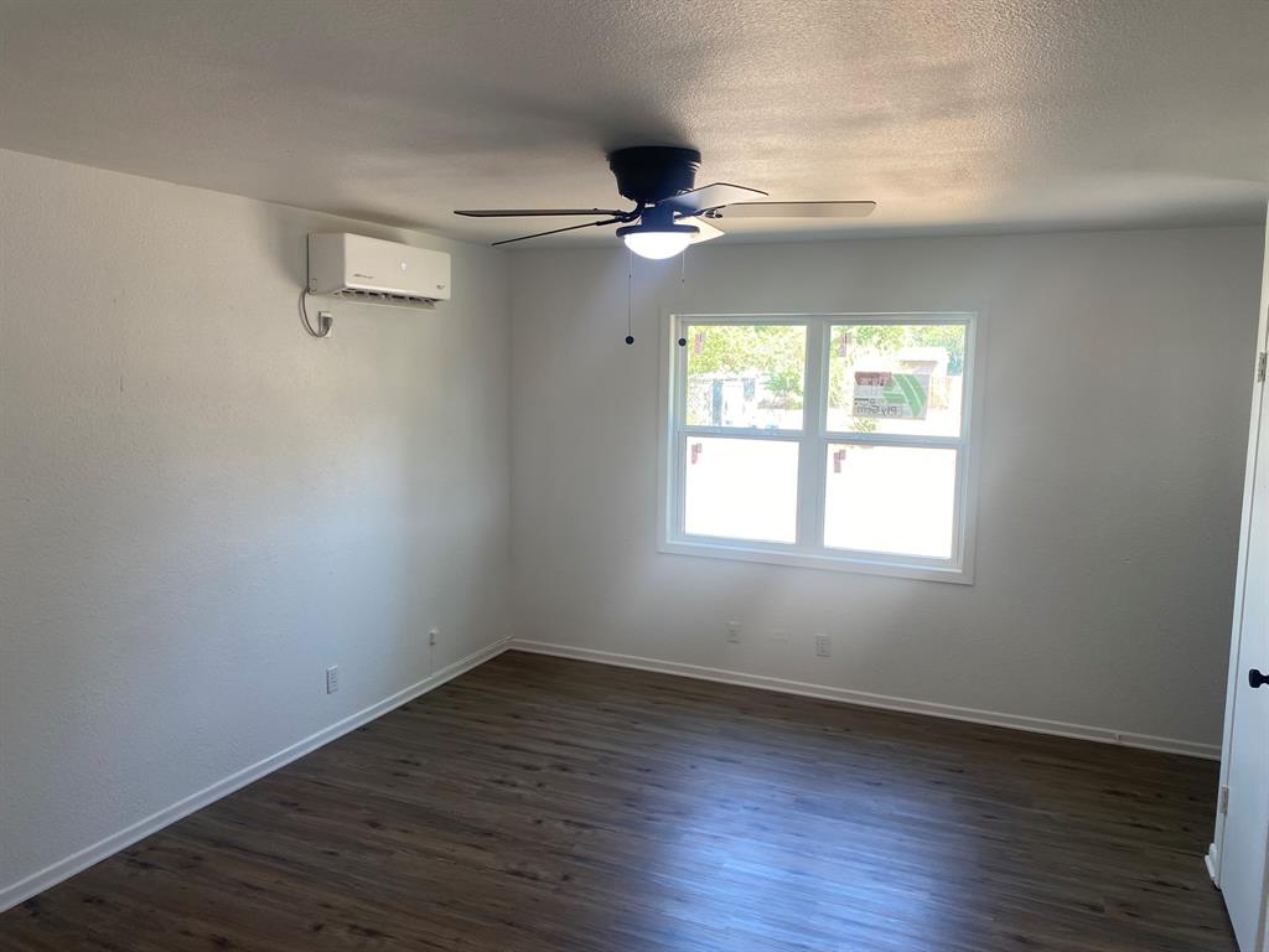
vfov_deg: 53.1
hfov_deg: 67.3
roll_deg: -0.8
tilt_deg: -6.8
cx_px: 634
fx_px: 953
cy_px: 476
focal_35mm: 26
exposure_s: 1/120
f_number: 1.8
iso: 64
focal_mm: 4.25
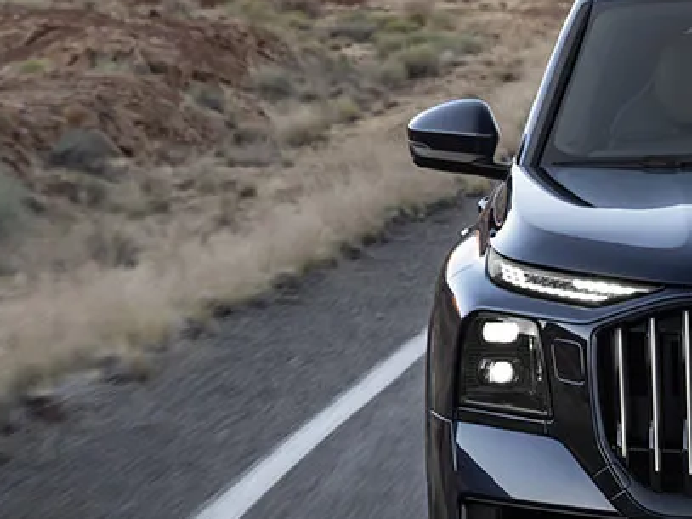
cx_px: 1306
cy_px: 185
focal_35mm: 344
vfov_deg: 4.3
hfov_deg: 5.7
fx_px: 6875
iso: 125
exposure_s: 1/15
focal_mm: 88.3
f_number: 7.1
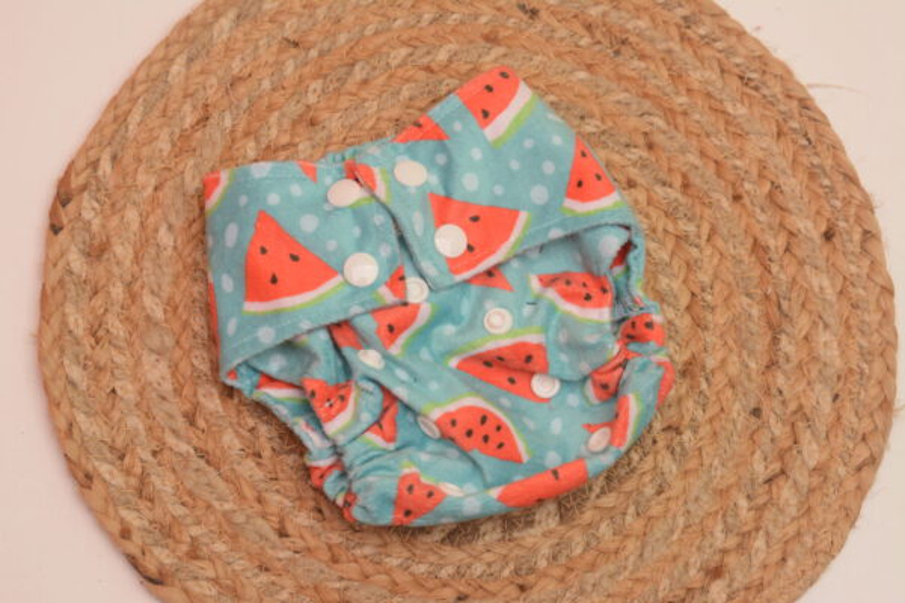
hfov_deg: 27.0
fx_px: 1885
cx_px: 452
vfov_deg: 18.2
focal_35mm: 75
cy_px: 302
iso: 100
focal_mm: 50
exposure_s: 1/50
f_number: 7.1
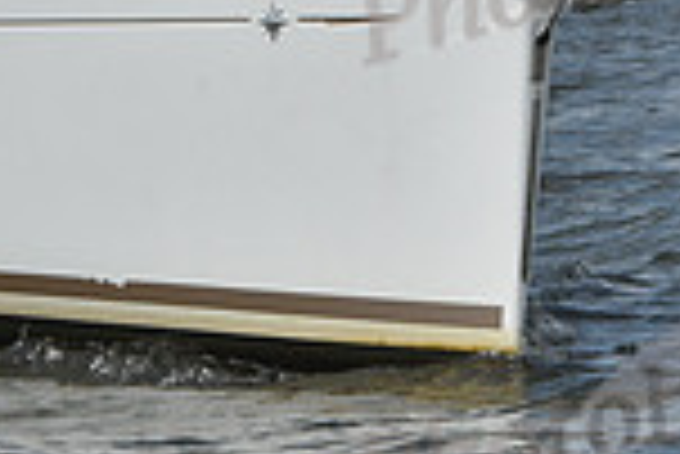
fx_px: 7393
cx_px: 126
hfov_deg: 5.3
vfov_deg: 3.5
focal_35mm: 391
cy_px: -223
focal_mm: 102
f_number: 10
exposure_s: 1/1250
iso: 320
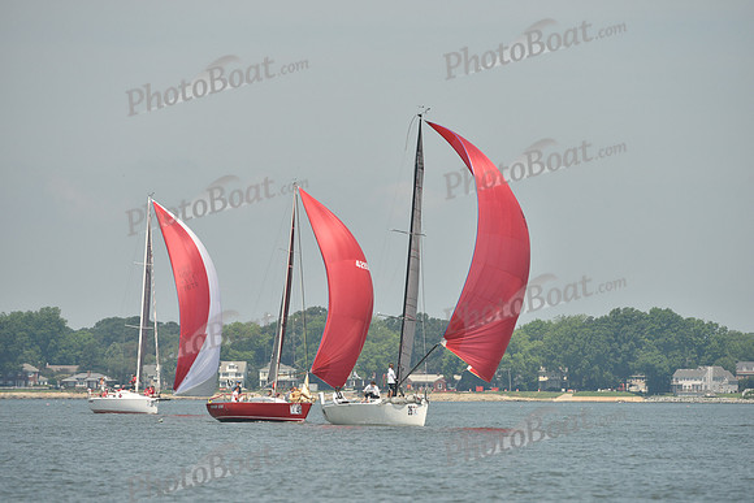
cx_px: 377
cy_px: 252
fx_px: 8379
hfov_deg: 5.2
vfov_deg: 3.4
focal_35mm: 400
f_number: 7.1
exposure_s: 1/1250
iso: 320
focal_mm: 400
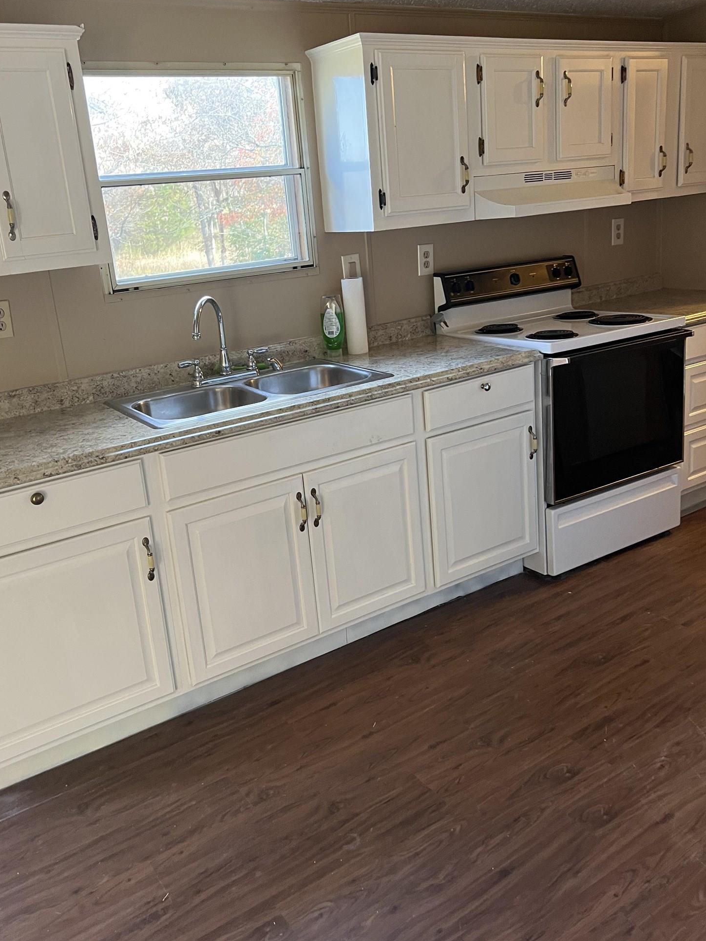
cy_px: 423
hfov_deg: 45.4
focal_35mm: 31
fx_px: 843
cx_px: 355
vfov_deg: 58.2
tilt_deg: -15.5
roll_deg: +5.0
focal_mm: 5.7
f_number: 1.5
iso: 200
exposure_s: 1/60
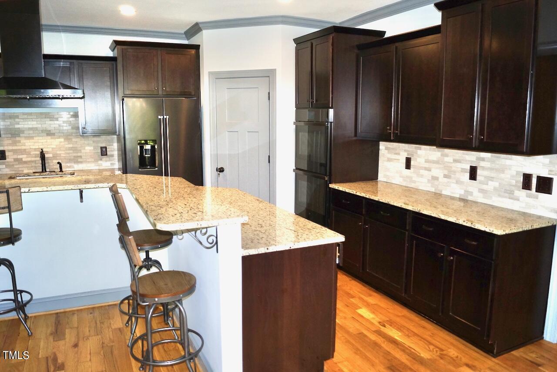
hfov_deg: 67.4
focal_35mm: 27
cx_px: 278
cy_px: 186
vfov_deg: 48.0
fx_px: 418
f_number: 3.5
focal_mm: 18
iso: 400
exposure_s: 1/160
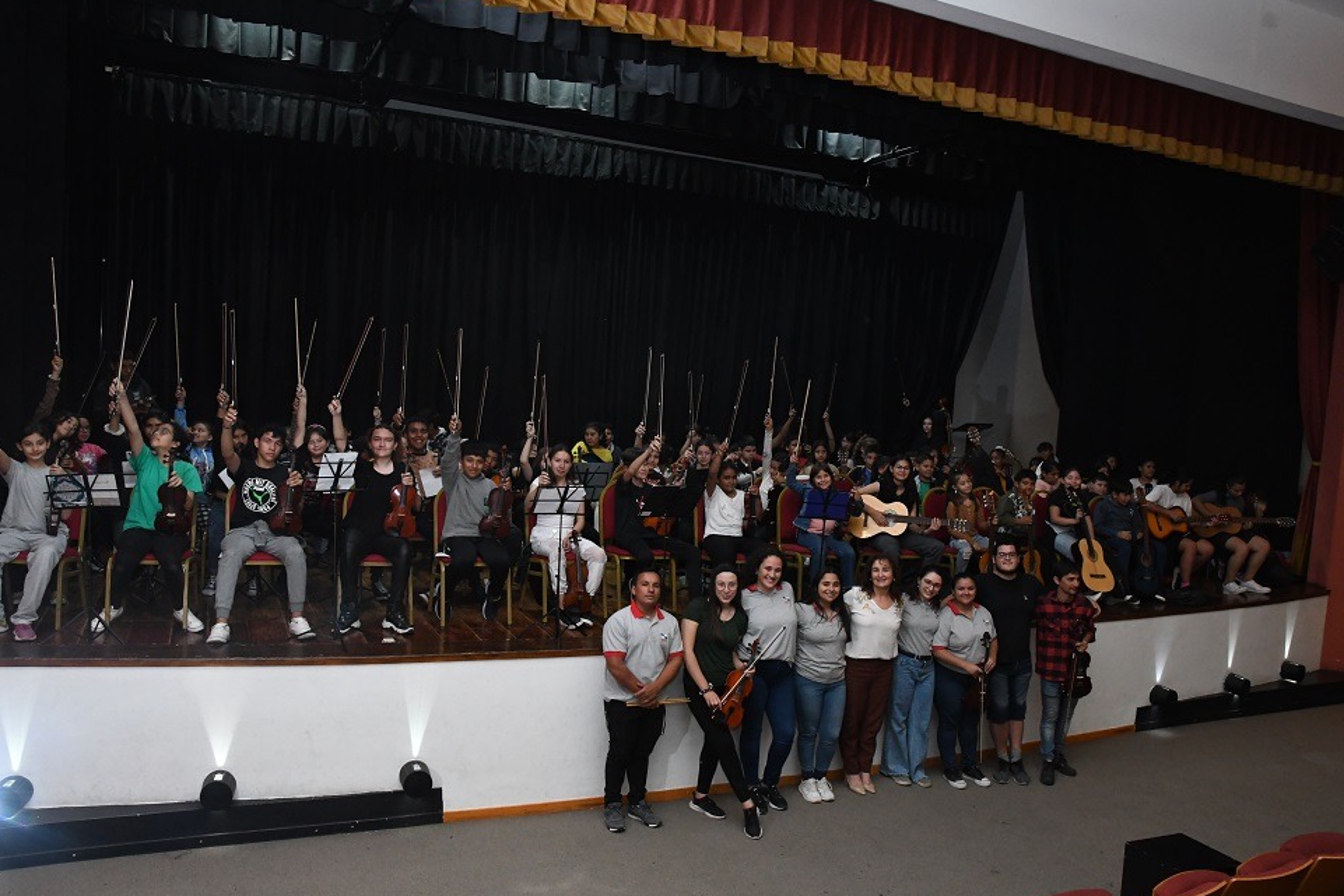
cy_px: 454
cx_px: 692
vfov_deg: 49.6
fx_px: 971
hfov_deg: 69.4
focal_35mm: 26
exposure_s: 1/60
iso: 3200
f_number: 9
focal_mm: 17
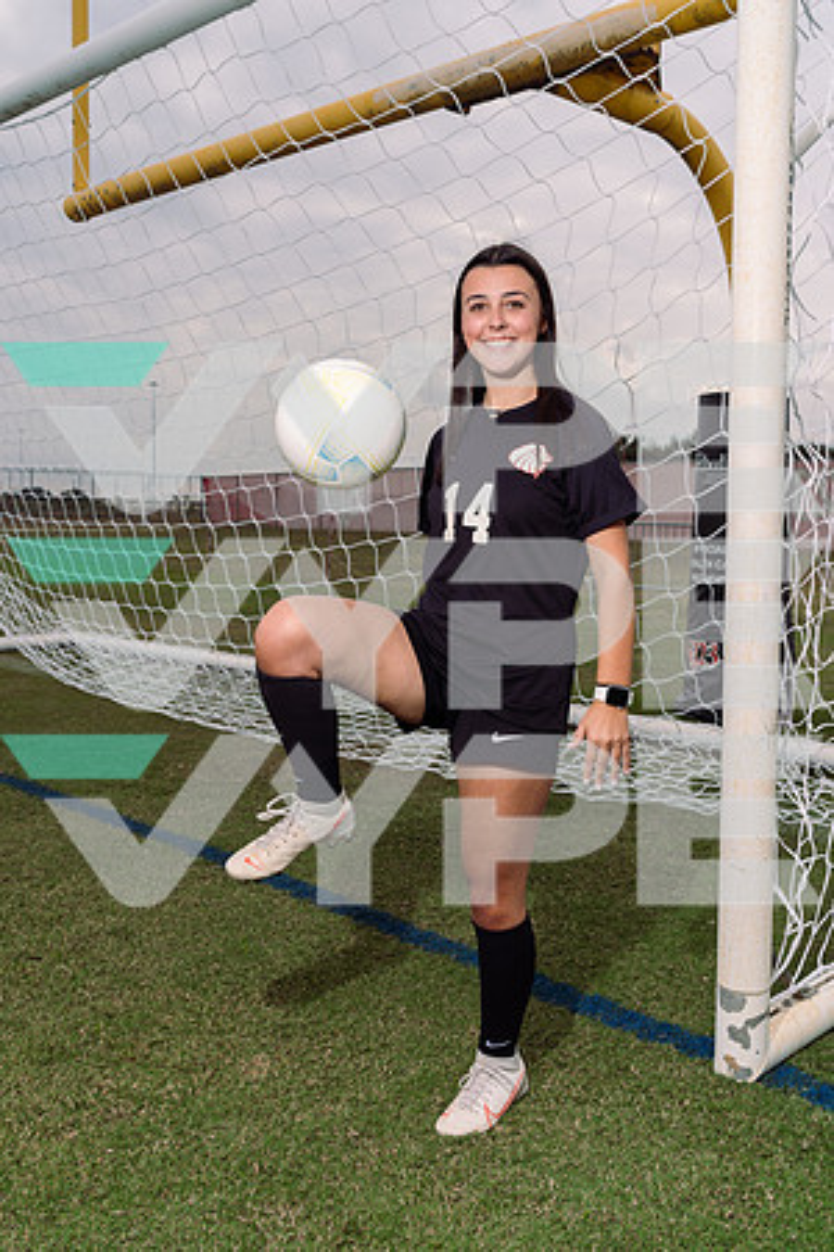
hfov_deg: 37.9
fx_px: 1216
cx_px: 417
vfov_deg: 54.4
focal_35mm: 35
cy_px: 626
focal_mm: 35
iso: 160
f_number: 7.1
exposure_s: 1/250
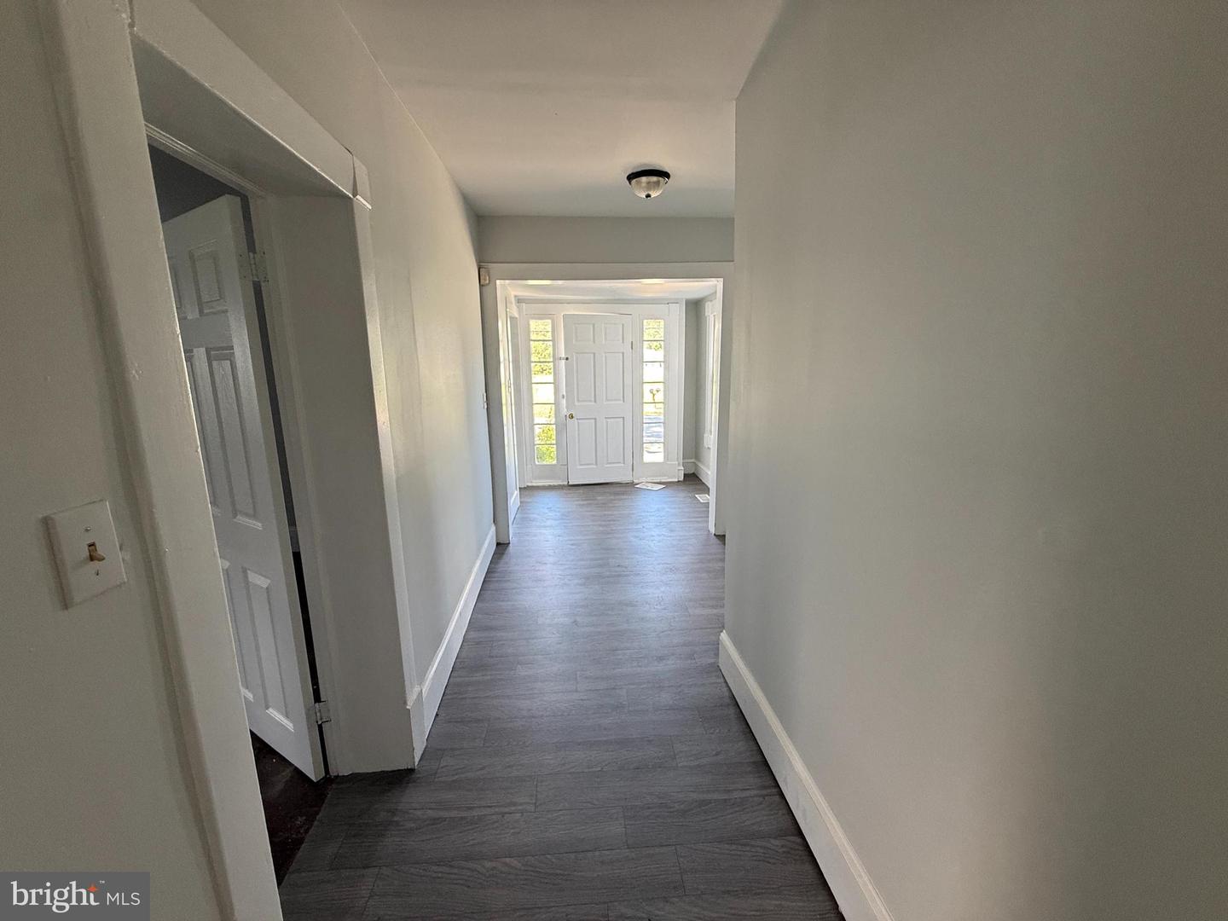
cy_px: 460
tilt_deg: -10.5
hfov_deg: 102.1
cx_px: 614
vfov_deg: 85.7
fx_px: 497
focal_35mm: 14
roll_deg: +0.5
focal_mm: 2.22
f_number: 2.2
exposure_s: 1/99
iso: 125
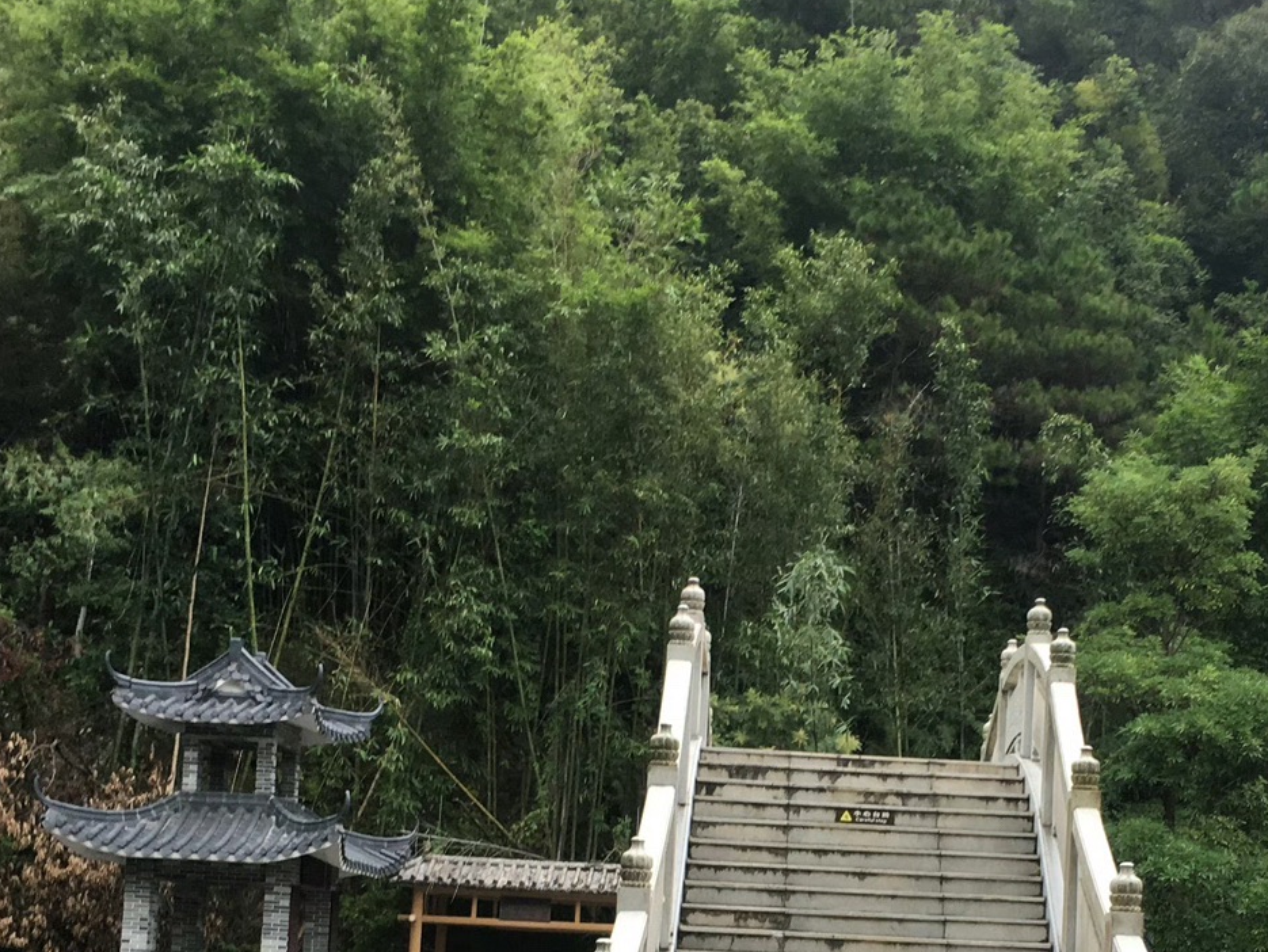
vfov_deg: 22.9
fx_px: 2272
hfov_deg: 30.8
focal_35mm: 62
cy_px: 895
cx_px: 898
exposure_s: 1/100
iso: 40
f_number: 2.2
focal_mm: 4.15
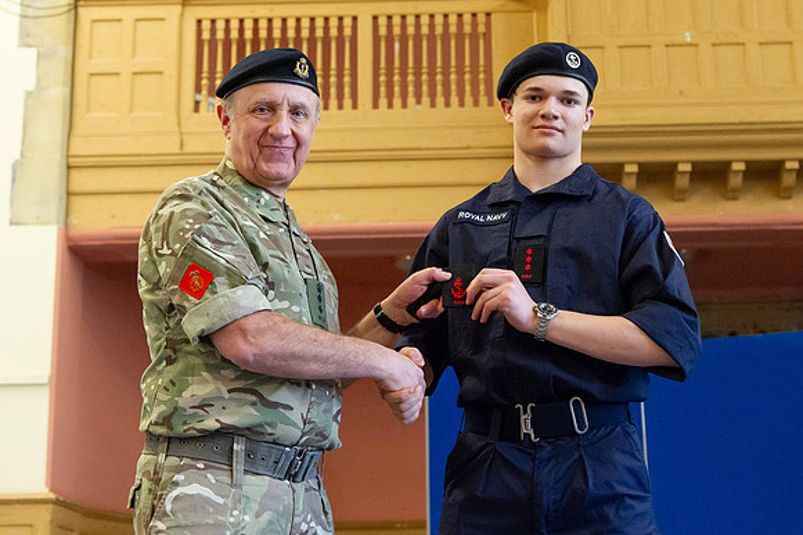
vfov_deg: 20.7
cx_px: 418
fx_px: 1465
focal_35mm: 66
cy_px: 231
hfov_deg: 30.6
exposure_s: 1/200
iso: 5000
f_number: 4.5
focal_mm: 50
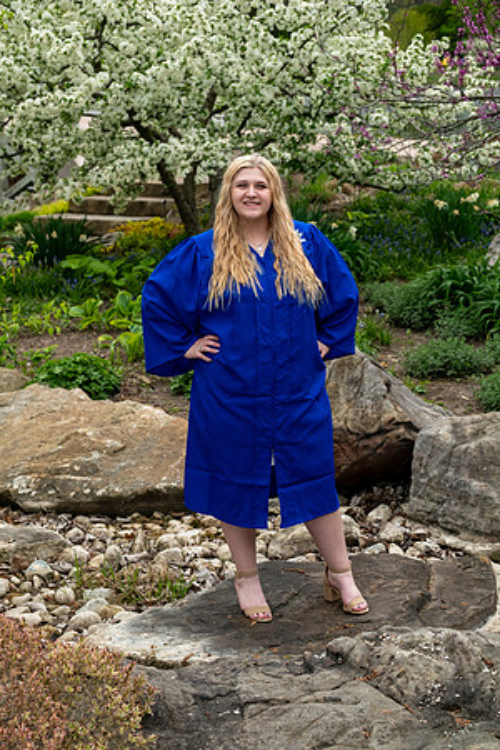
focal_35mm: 75
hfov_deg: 18.2
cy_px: 375
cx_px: 250
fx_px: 1562
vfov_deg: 27.0
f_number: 4.5
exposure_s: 1/250
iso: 250
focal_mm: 50
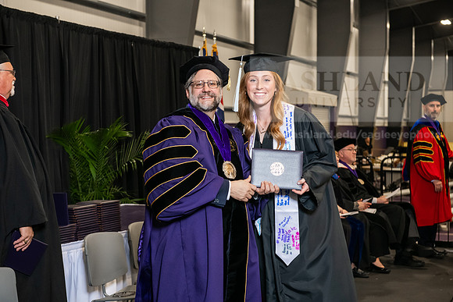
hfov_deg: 32.4
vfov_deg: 21.9
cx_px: 226
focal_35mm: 62
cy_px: 151
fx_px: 780
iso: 2500
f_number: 5
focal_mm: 62
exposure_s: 1/200
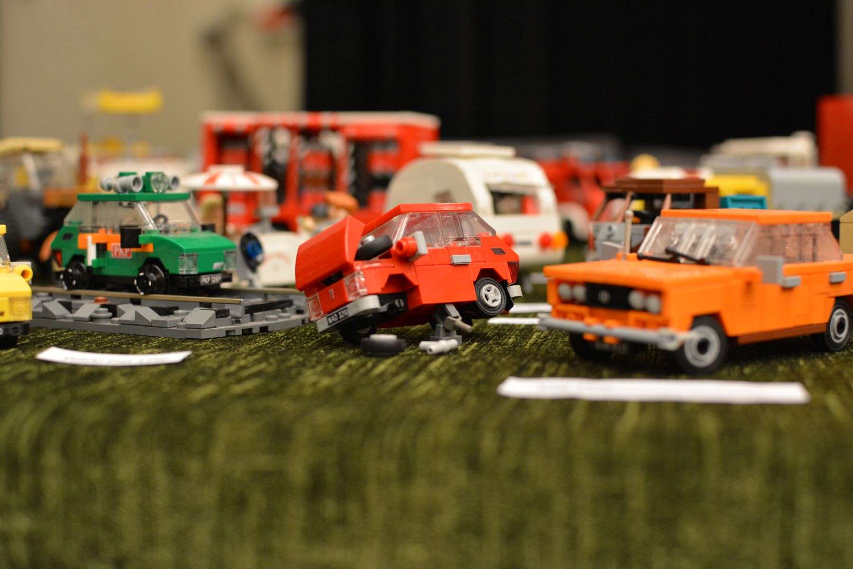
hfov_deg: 37.9
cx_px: 426
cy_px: 284
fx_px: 1244
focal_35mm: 52
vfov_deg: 25.8
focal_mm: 35
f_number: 3.5
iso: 1000
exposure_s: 1/125
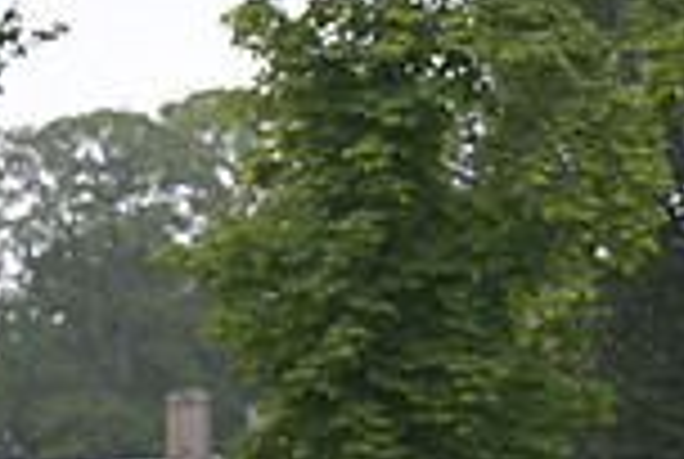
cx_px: 1274
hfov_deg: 6.4
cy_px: 407
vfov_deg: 4.4
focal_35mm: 312
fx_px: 5940
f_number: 4
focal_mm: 82
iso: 1100
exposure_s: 1/1250
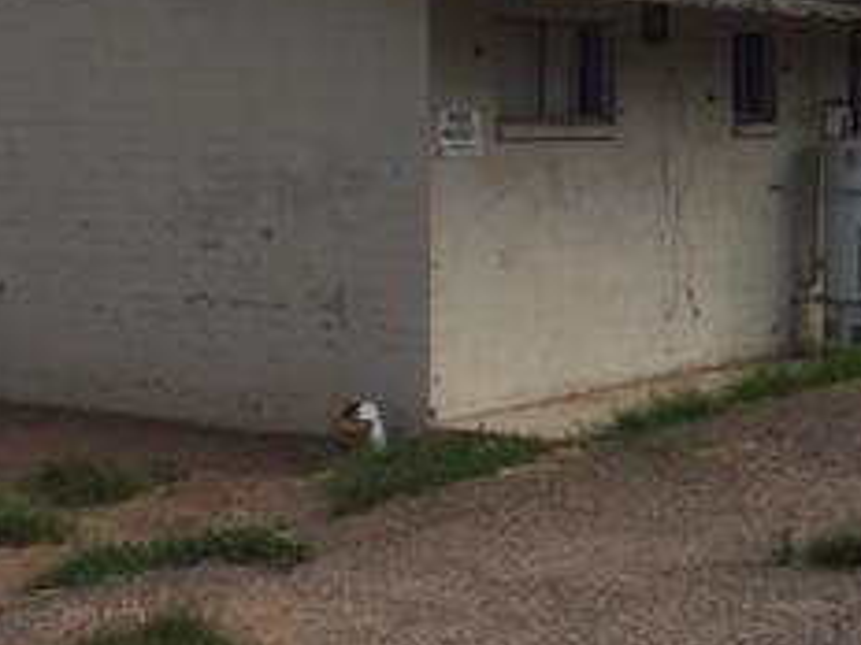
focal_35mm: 80
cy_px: 185
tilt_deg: -2.2
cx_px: 386
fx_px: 1990
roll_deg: +1.0
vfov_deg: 18.3
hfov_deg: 24.4
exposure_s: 1/3425
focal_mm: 4.15
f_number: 2.2
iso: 32
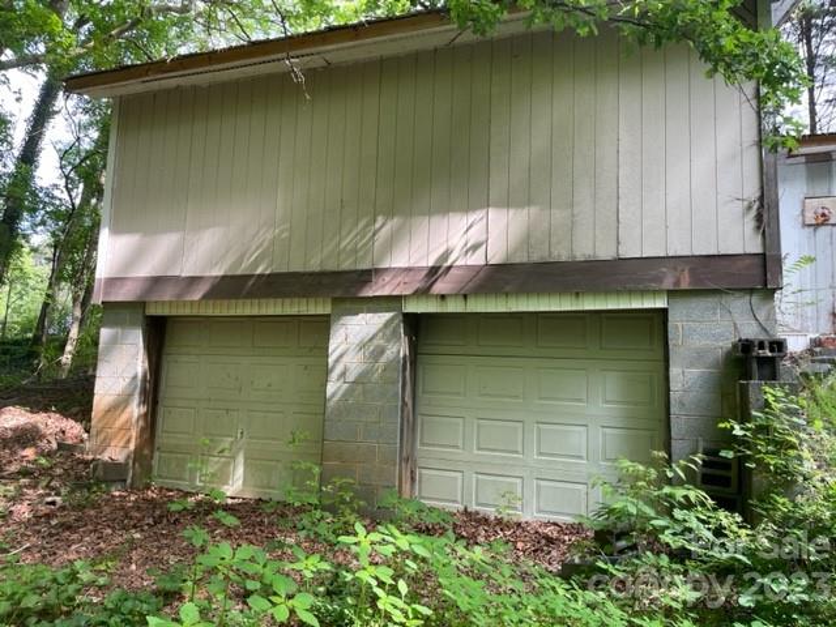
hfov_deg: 67.3
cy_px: 314
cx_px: 418
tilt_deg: +6.6
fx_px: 628
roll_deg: -1.7
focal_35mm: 26
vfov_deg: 53.1
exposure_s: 1/147
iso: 32
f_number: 1.6
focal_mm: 4.2
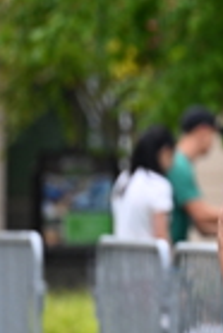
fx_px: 7349
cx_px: 402
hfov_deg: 1.7
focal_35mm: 793
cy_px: 139
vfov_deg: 2.6
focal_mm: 200
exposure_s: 1/2000
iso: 640
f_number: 2.8
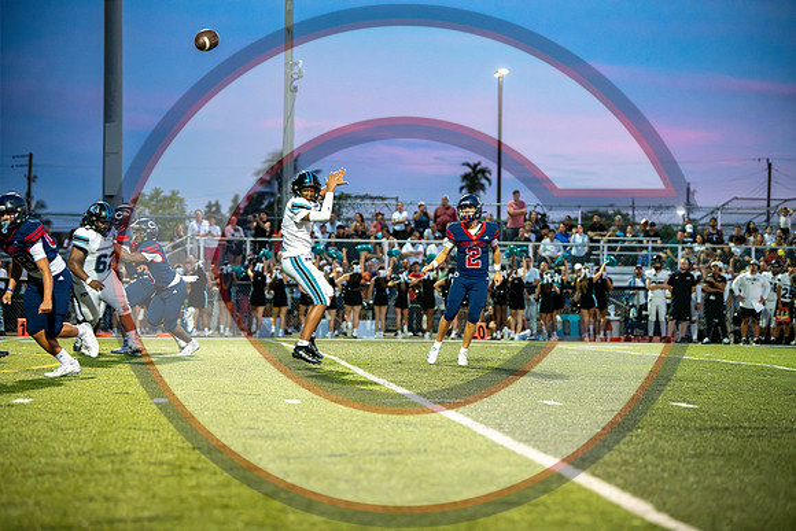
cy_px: 266
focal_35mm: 135
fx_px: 2986
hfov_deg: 15.2
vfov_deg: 10.2
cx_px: 398
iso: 7200
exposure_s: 1/1000
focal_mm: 135
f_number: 2.8
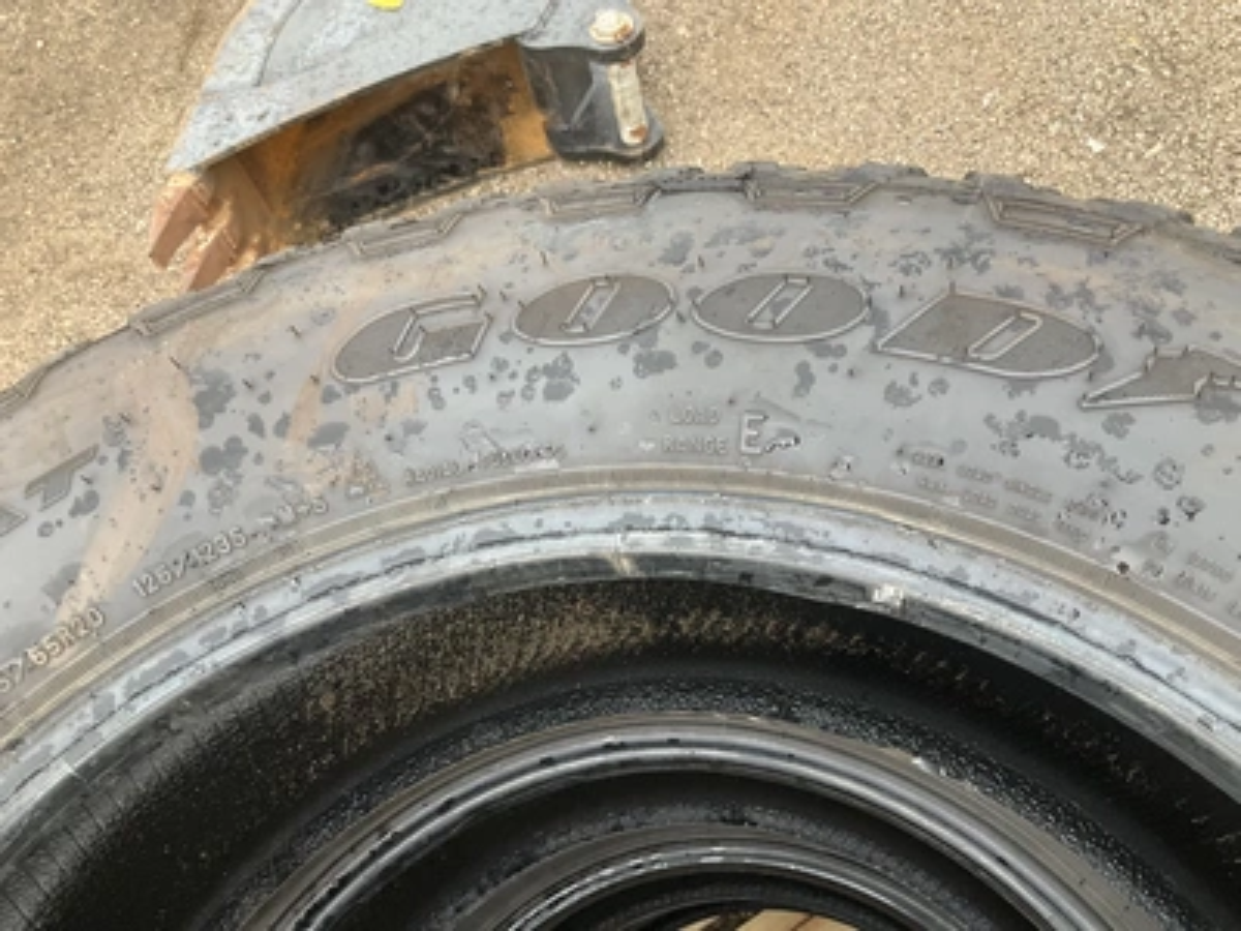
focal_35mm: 29
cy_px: 466
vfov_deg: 48.2
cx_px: 620
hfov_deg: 61.7
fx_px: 1040
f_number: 1.8
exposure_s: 1/122
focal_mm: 3
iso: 50
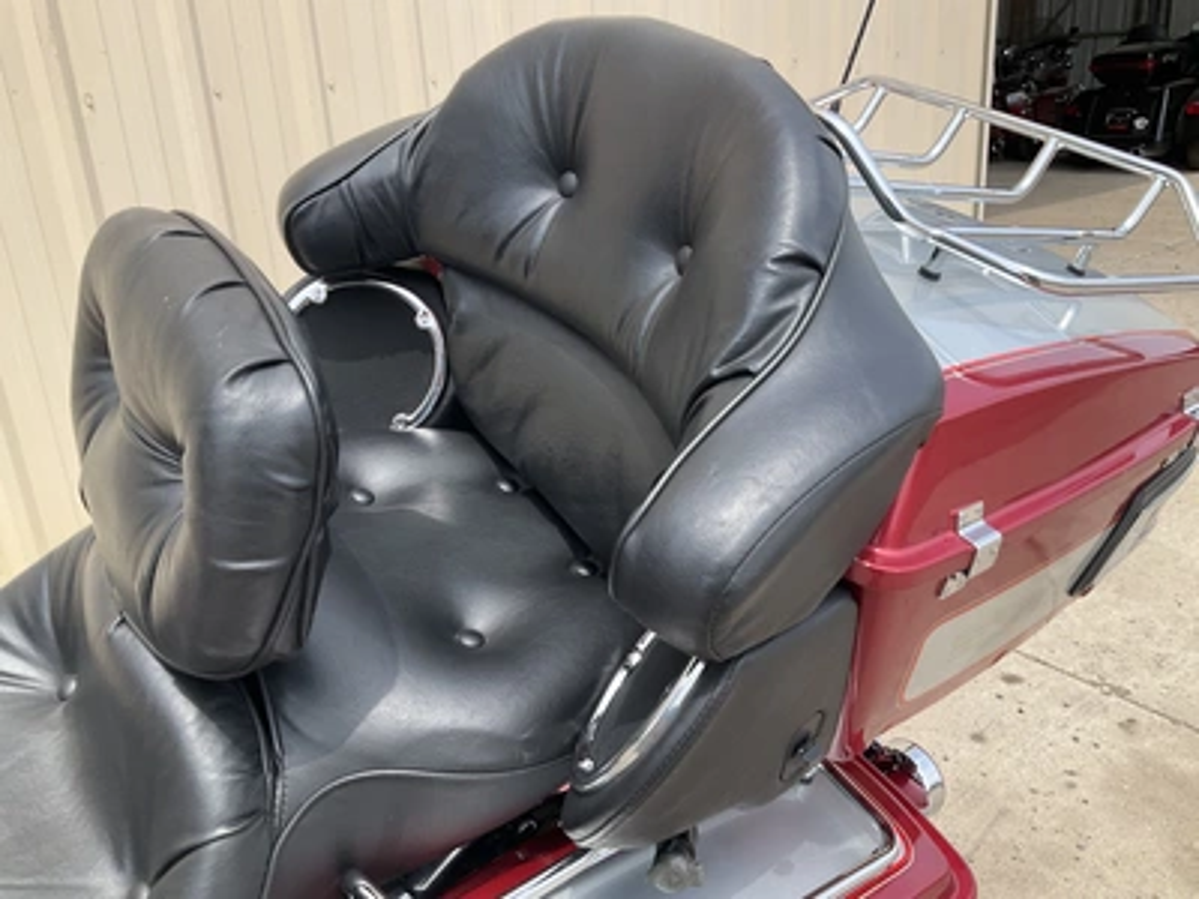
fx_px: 1004
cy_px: 450
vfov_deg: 48.2
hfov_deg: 61.7
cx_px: 600
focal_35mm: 29
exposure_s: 1/728
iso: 25
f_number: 1.8
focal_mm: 3
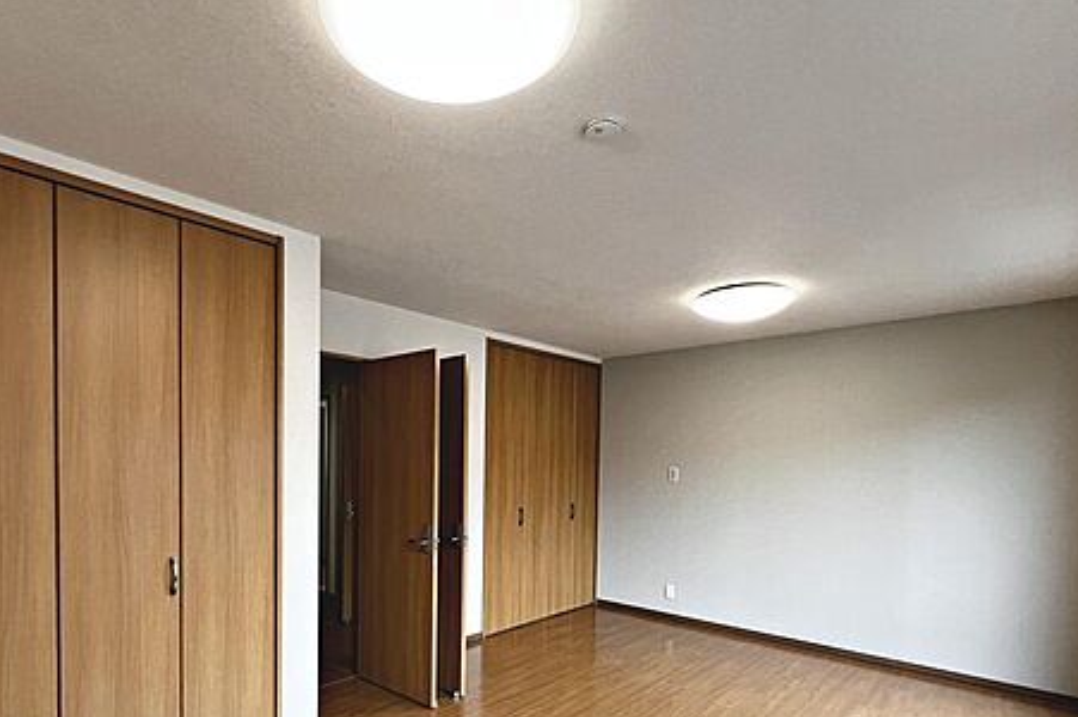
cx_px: 468
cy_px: 480
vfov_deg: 65.5
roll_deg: -0.6
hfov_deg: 89.6
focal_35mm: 18
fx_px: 539
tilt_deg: -2.3
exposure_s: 1/99
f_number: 1.8
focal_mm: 1.57
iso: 100
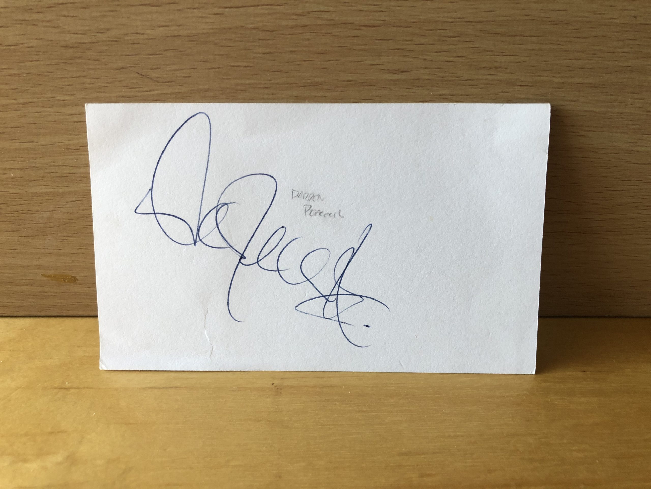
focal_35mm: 28
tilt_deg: -30.9
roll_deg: -1.9
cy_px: 244
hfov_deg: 63.4
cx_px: 326
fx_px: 527
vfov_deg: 49.7
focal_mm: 3.99
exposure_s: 1/15
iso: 50
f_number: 1.8
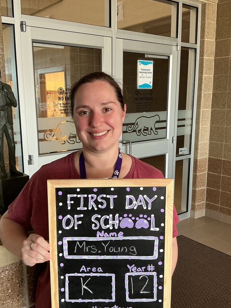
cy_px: 165
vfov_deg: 52.6
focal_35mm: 35
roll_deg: -0.1
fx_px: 311
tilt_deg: -12.4
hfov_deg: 40.6
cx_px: 98
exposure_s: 1/60
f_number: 1.8
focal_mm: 3
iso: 100
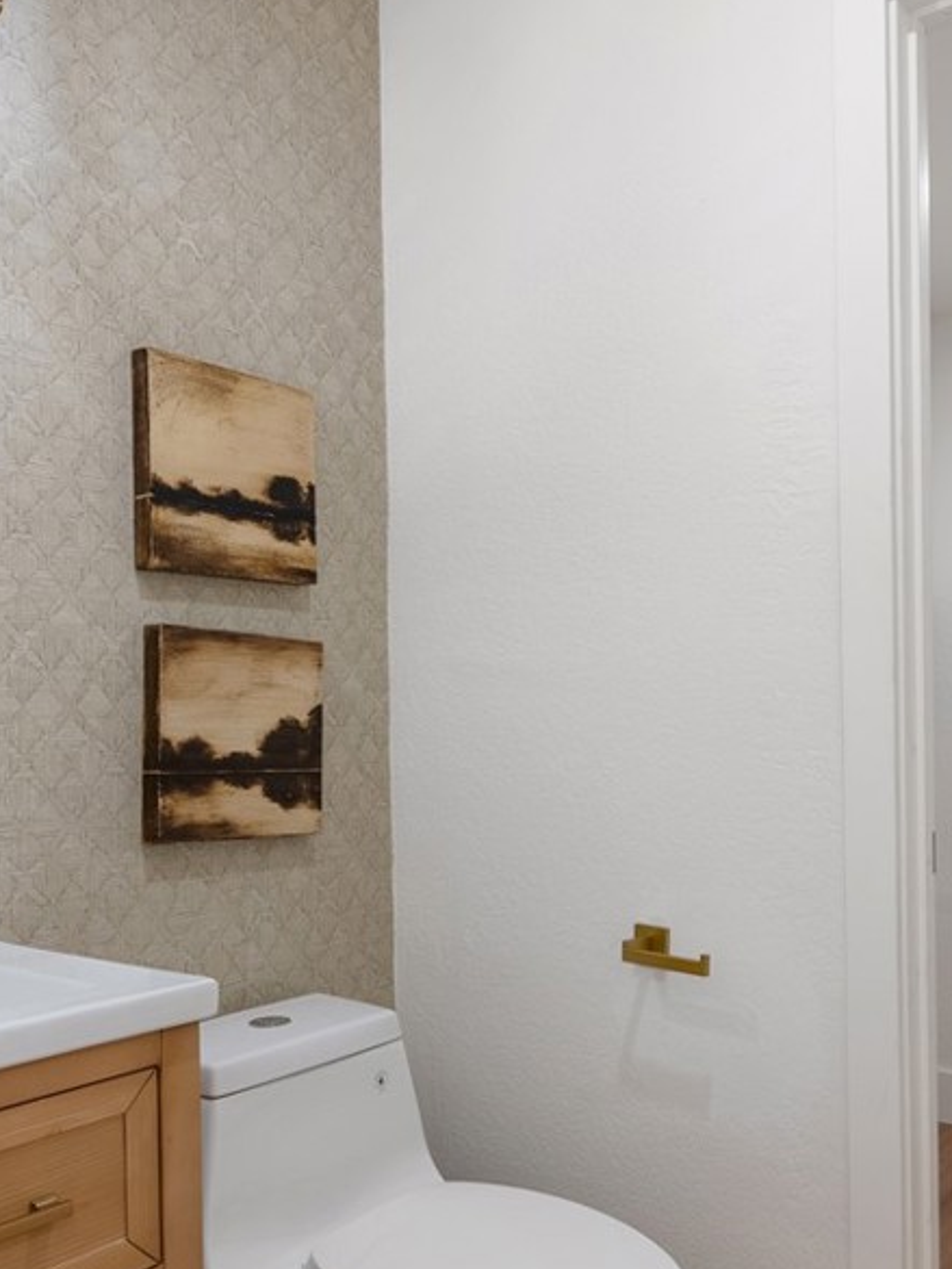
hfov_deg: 44.0
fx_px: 1173
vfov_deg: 56.7
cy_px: 710
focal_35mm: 32
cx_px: 570
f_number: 9
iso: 320
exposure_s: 1/8
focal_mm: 19
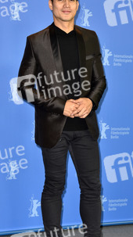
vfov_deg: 22.7
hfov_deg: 12.8
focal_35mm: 94
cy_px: 125
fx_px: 590
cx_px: 73
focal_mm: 68
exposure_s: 1/125
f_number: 5.6
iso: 640
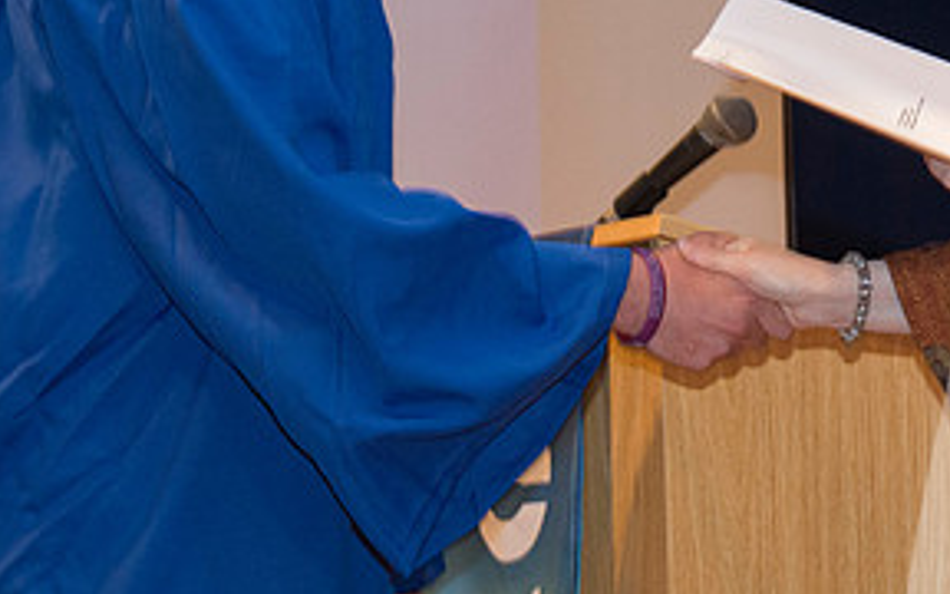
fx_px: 6835
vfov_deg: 5.0
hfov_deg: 7.9
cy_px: 71
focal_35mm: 264
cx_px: 864
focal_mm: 98
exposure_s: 1/80
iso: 2000
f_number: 5.3
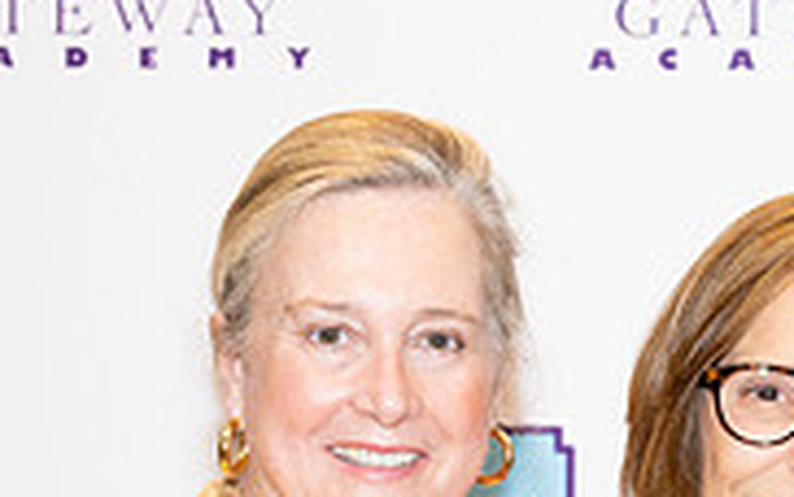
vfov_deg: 6.2
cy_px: 748
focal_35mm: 208
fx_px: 4504
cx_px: 794
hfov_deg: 10.0
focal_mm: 64
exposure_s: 1/160
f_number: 5.6
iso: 800
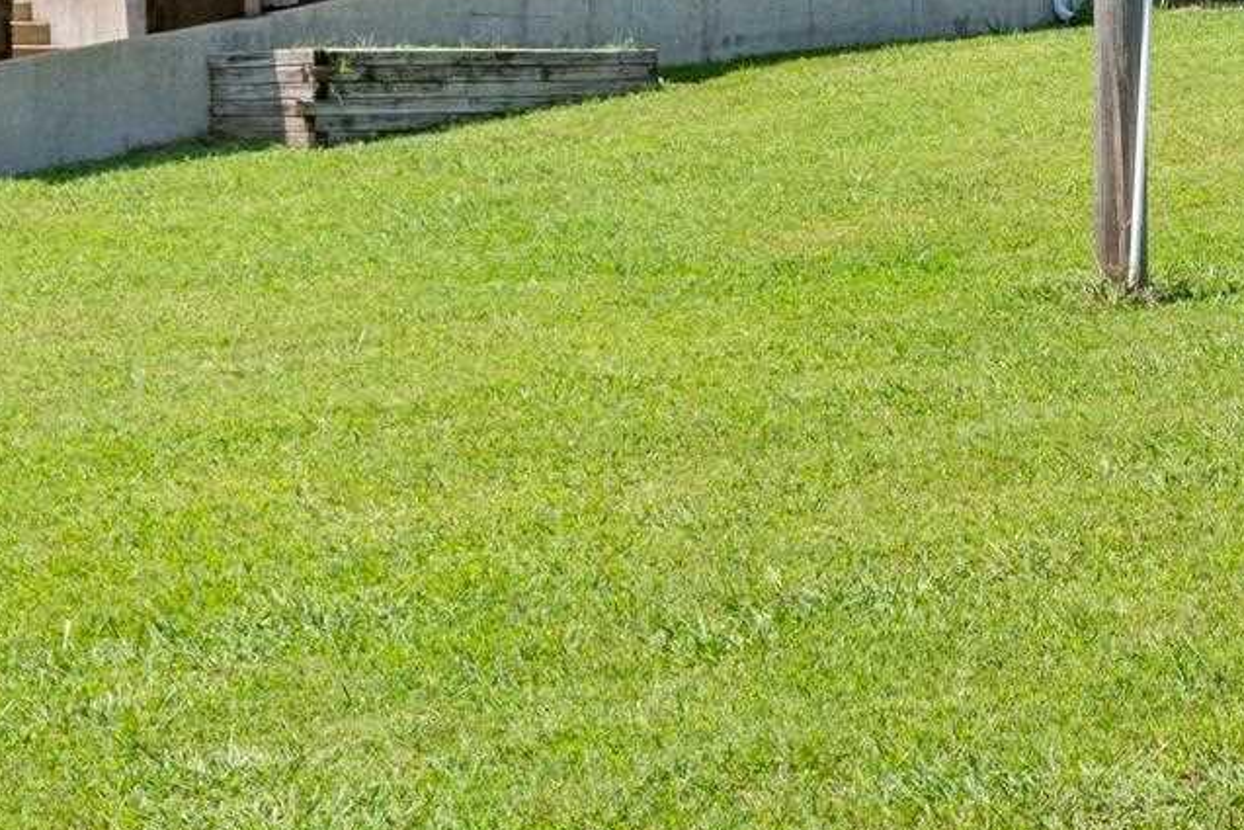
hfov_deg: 19.0
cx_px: 1055
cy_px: -329
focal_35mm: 106
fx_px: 3663
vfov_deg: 12.4
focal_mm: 18
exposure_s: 1/80
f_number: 9
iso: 200
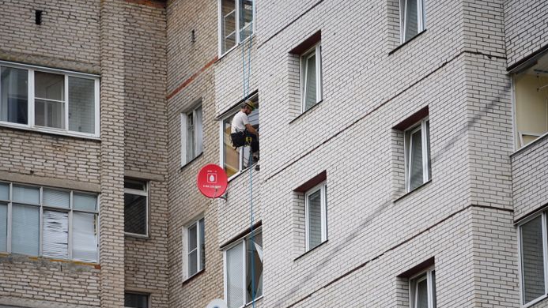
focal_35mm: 211
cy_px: 182
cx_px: 275
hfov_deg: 10.2
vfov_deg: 5.8
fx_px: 3066
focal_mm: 200
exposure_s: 1/2500
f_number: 3.2
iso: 400
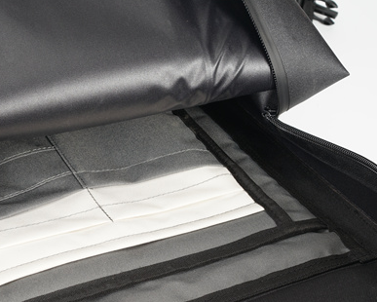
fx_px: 1116
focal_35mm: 100
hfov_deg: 19.1
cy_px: 213
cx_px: 117
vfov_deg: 15.4
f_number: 11
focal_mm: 55
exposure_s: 1/125
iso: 100
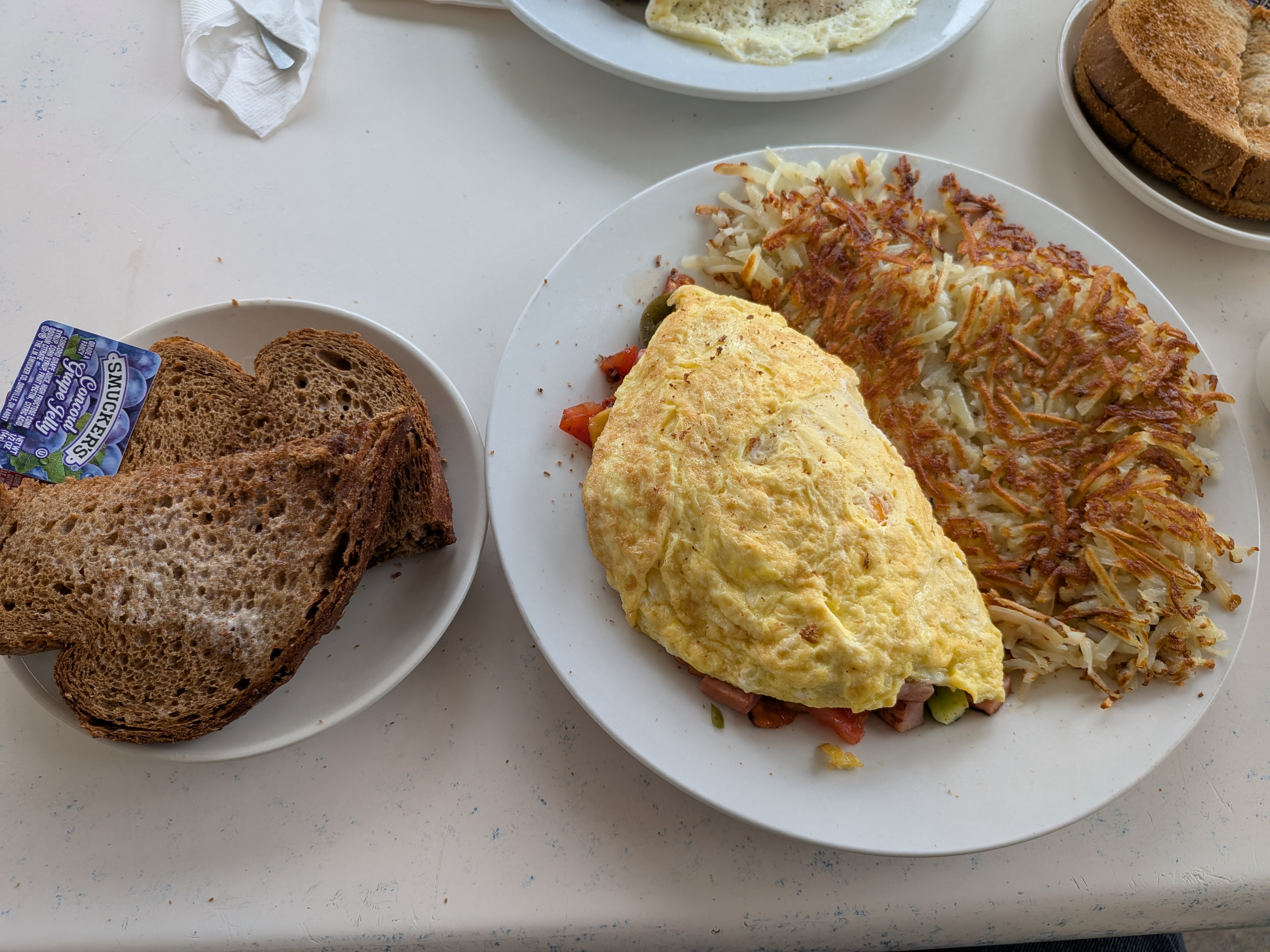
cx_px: 635
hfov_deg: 71.6
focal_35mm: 24
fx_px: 881
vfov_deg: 56.8
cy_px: 476
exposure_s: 1/171
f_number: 1.7
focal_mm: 4.53
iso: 31
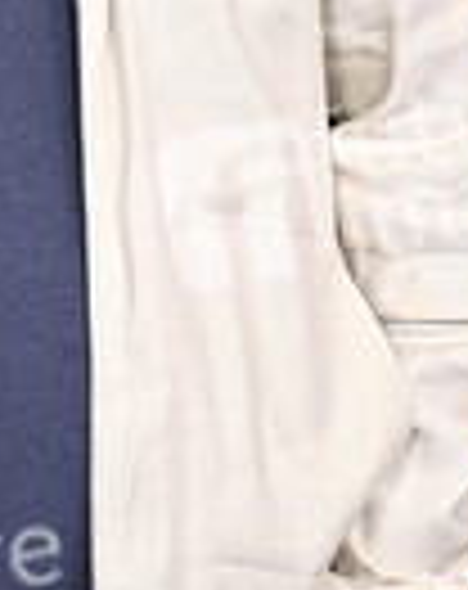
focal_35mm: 224
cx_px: -22
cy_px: -41
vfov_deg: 8.6
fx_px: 3896
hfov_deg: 6.8
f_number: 5.6
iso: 2000
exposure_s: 1/320
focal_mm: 78
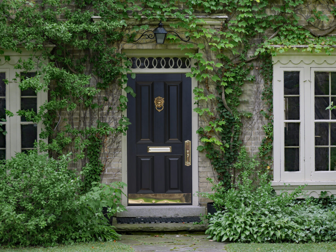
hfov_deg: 20.0
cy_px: 126
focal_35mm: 98
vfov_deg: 15.1
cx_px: 168
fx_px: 952
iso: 400
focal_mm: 49
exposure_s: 1/100
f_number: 5.6
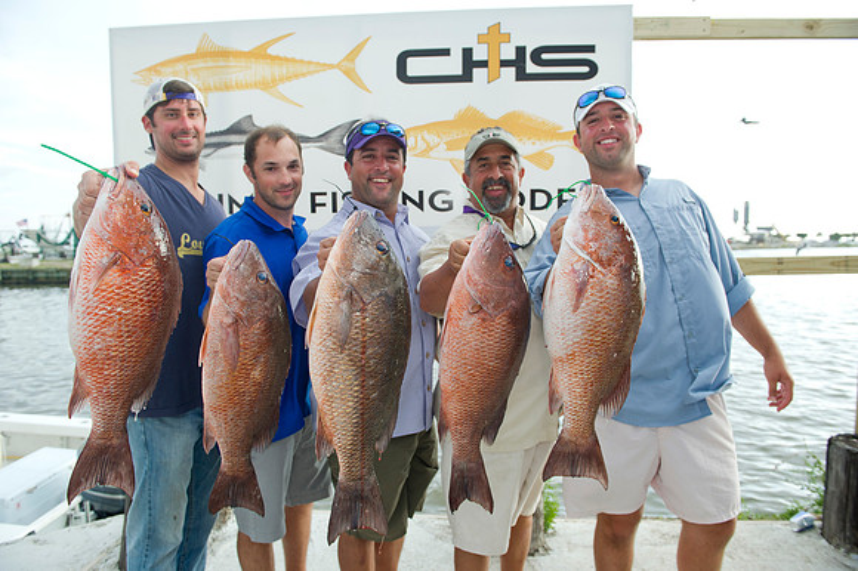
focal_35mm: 24
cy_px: 286
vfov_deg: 53.1
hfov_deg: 73.8
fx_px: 572
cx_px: 429
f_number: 4.5
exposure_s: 1/250
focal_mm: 24
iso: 400
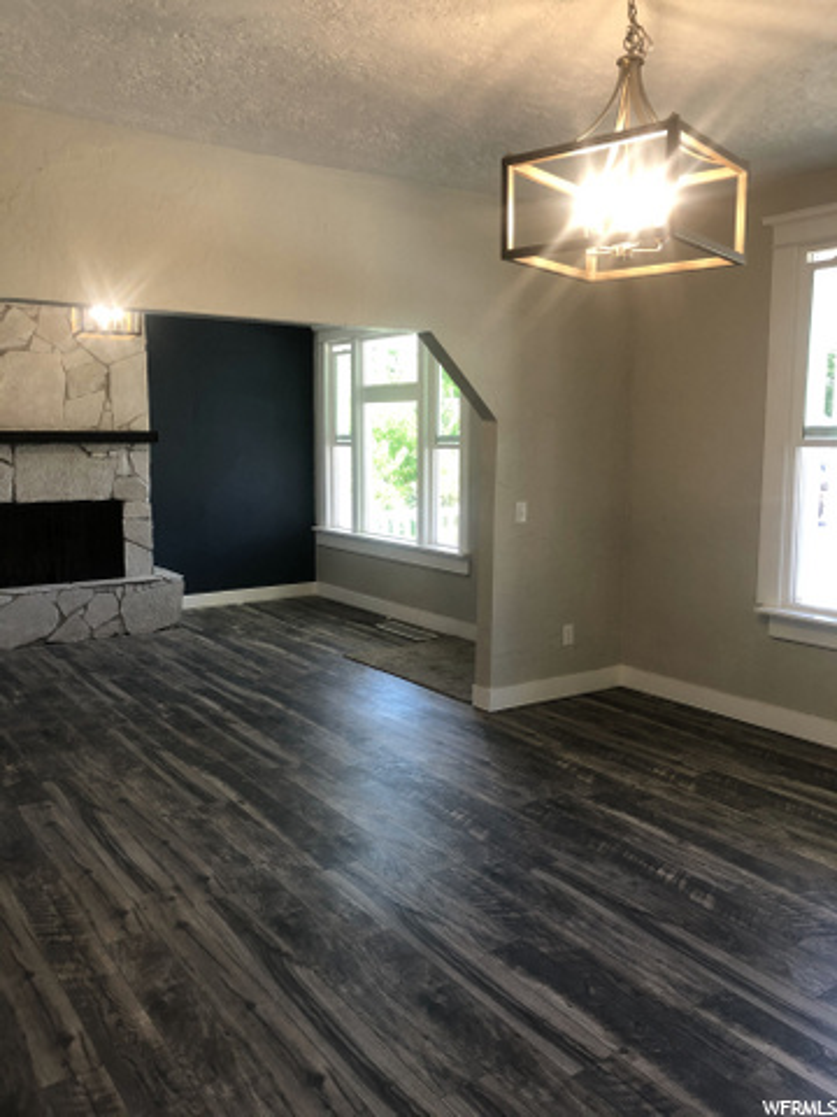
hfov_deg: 49.7
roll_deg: +0.0
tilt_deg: -4.4
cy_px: 558
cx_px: 418
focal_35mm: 28
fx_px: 903
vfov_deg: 63.4
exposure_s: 1/30
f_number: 1.8
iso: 25
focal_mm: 4
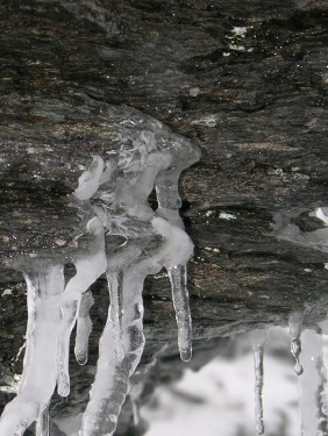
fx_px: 3355
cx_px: 130
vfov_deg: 7.4
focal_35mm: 266
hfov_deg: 5.6
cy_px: 399
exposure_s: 1/207
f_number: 4.8
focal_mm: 31.9
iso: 50
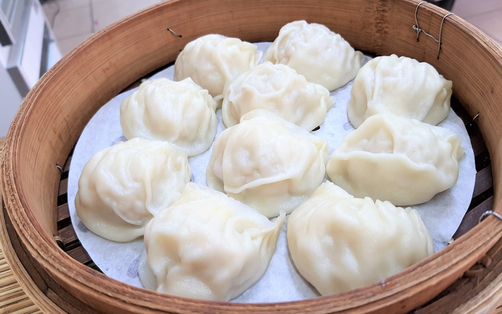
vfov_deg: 44.5
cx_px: 254
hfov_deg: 66.5
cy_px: 165
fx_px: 383
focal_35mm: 28
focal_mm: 4.32
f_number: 1.7
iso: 200
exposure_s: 1/60
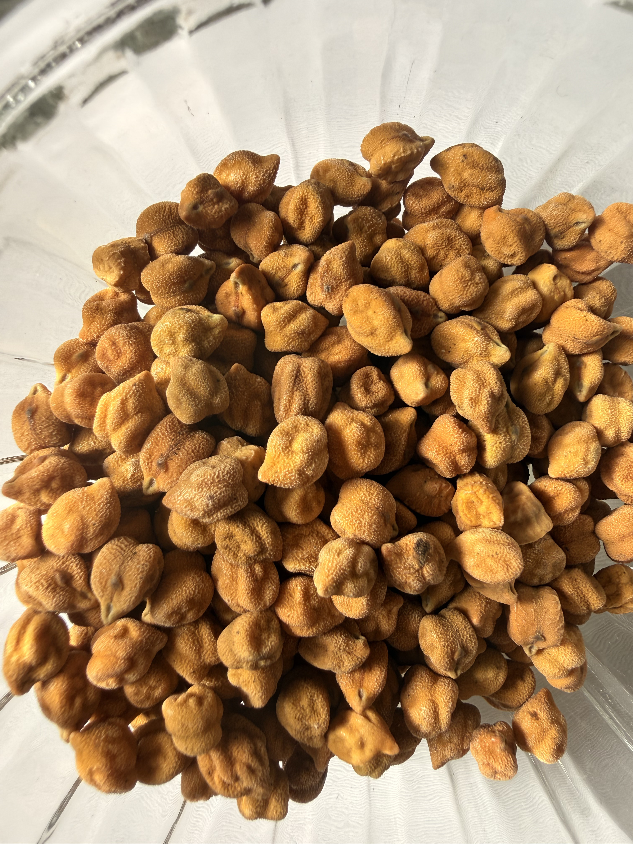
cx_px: 316
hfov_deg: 56.8
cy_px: 422
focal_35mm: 24
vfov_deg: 71.6
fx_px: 585
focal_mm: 2.22
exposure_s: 1/247
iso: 64
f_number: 2.2
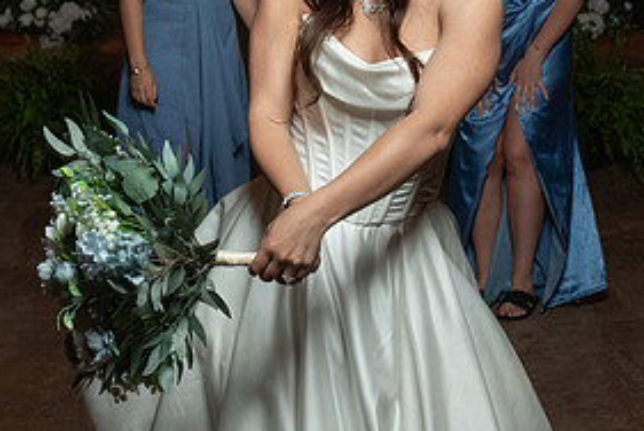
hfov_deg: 20.8
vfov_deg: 13.7
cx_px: 295
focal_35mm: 98
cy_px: -26
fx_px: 1755
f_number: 4
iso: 2000
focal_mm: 35
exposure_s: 1/200
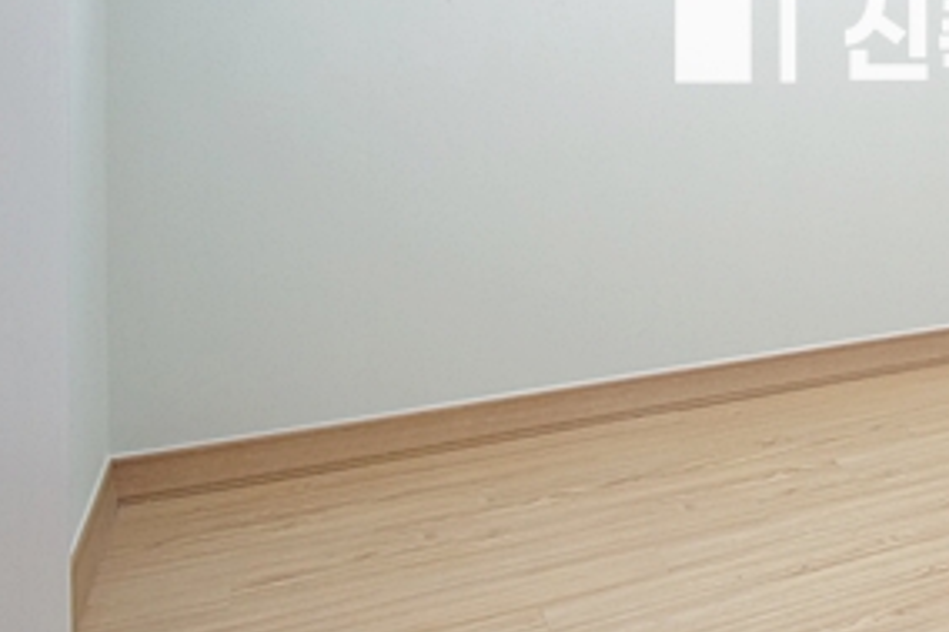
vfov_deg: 27.2
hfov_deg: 35.2
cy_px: -13
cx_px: 1086
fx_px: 1223
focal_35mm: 46
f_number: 7.1
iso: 800
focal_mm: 11
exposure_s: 1/20
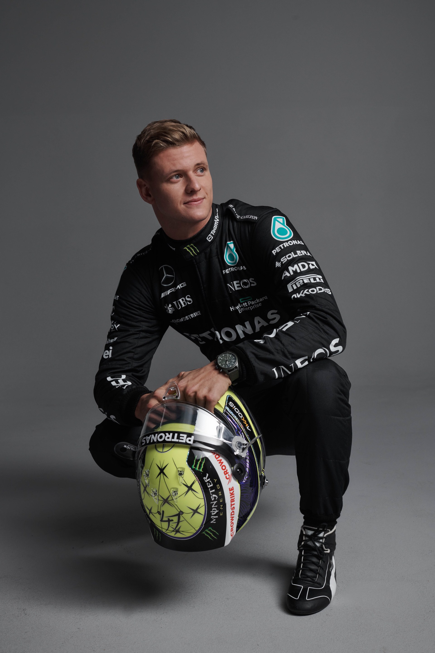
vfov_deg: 39.6
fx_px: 906
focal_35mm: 50
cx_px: 218
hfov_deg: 27.0
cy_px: 326
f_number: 9
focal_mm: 50
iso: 250
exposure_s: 1/200
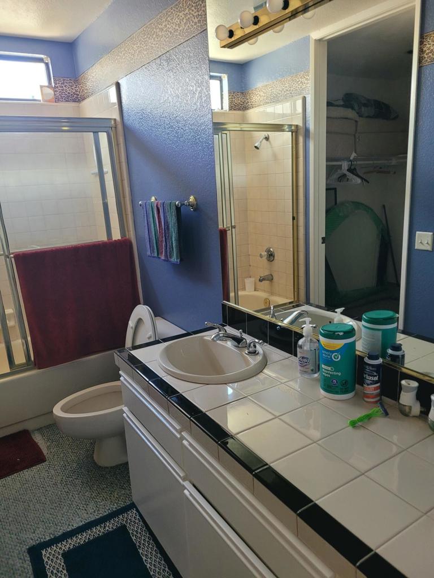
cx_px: 217
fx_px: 435
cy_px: 289
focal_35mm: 26
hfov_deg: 53.1
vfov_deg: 67.3
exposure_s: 1/40
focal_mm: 5.4
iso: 200
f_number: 1.8
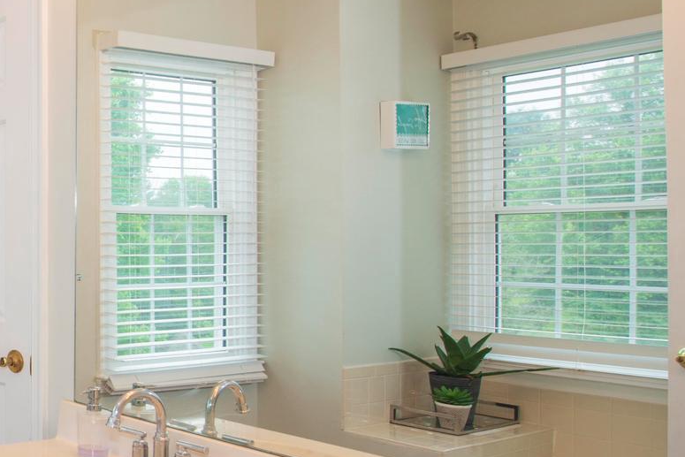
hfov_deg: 35.1
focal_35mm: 37
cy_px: 300
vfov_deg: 35.6
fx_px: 704
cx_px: -213
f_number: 7.1
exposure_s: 1/100
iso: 200
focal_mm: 14
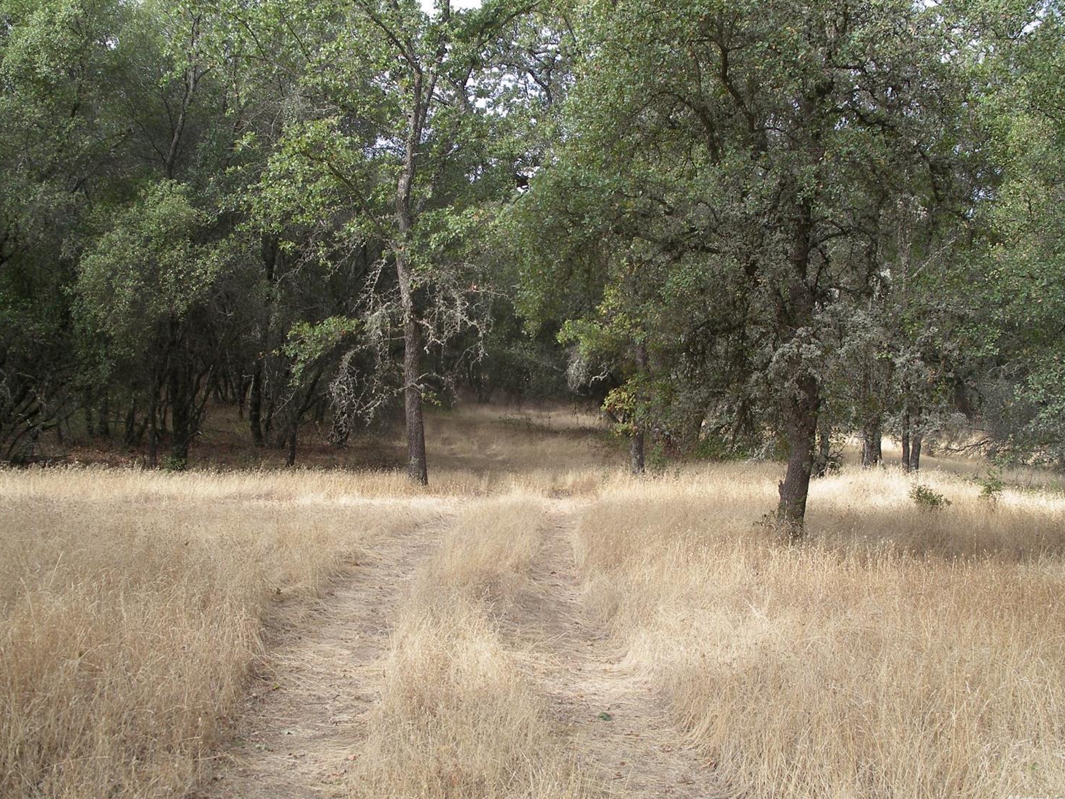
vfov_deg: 37.7
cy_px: 399
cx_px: 532
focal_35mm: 38
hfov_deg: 49.0
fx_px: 1169
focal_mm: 7.8
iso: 80
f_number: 3.2
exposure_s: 1/160
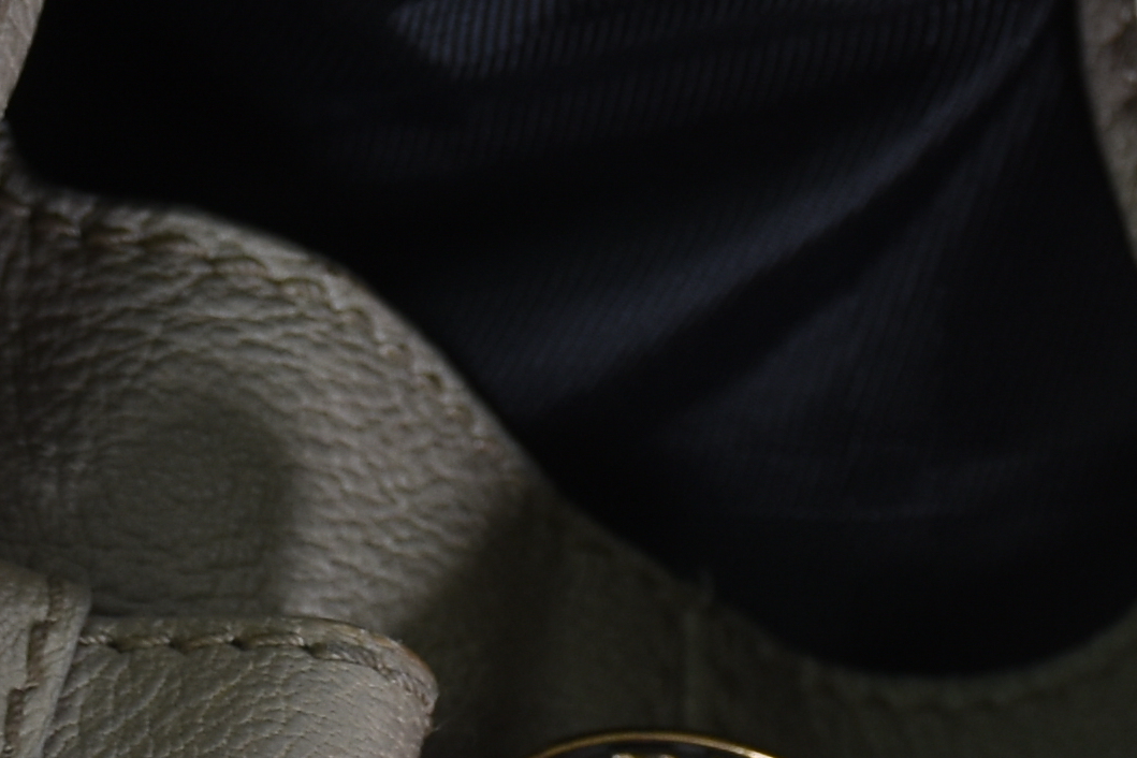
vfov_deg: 4.7
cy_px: -377
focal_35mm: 289
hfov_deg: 7.1
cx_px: 664
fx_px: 9127
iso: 200
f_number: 5
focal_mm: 34
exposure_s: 1/60
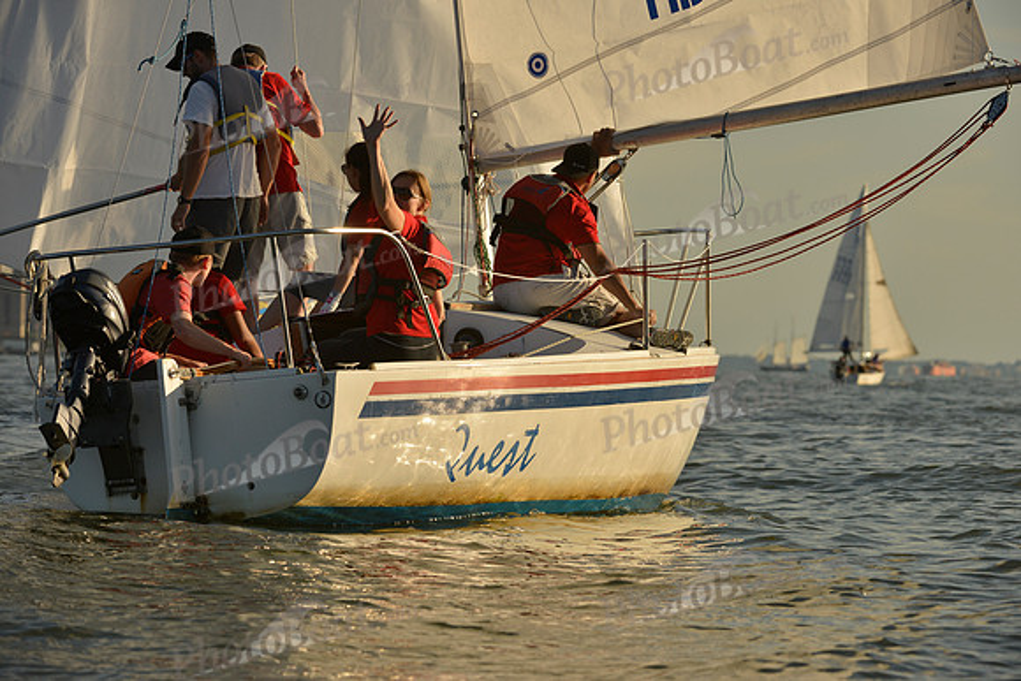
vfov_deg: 6.9
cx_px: 510
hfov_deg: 10.3
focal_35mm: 200
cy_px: 340
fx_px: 5673
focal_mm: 200
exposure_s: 1/1000
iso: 200
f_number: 8
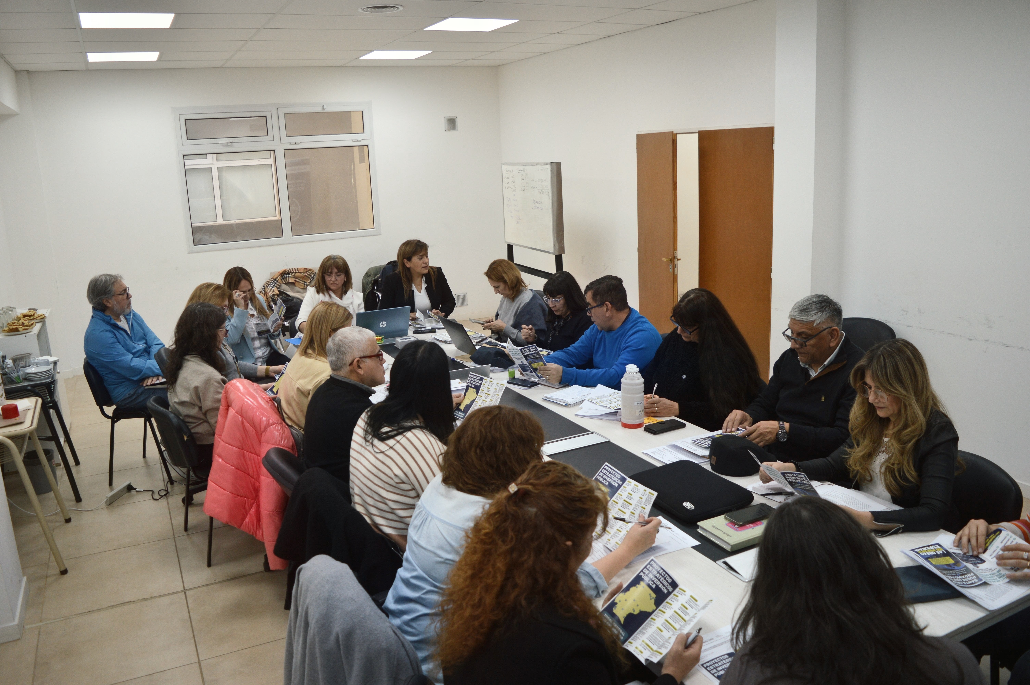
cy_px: 342
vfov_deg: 47.8
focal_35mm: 27
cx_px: 515
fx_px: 772
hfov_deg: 67.4
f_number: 3.5
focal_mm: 18
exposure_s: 1/125
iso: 200
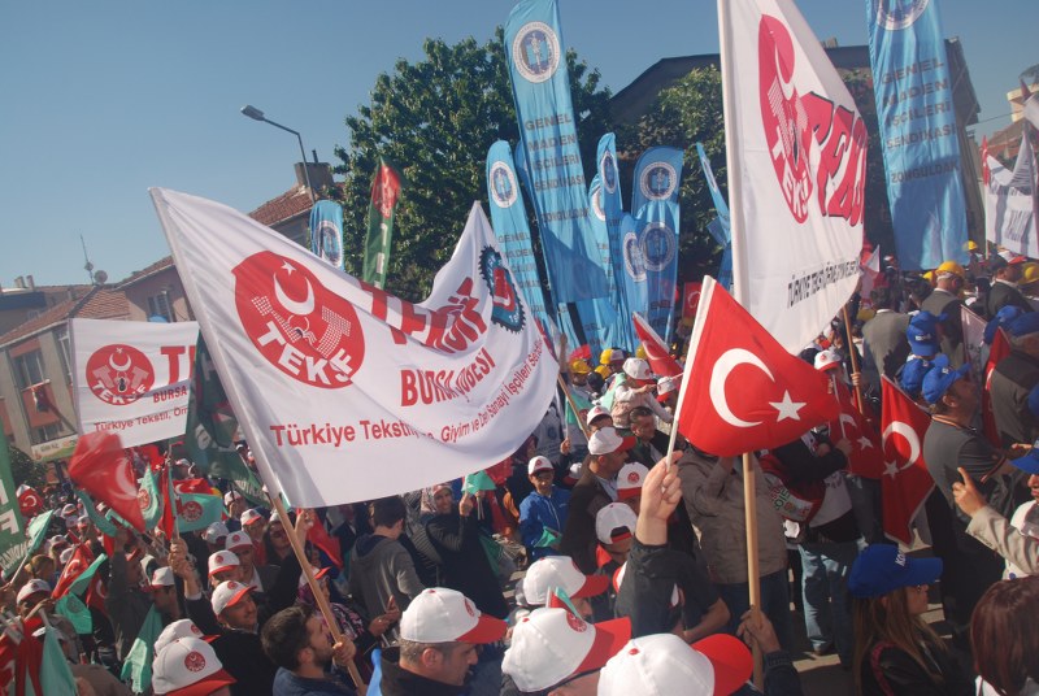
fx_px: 780
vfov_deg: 48.1
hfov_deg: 67.3
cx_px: 520
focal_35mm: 27
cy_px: 348
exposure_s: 1/200
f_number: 10
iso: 100
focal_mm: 18
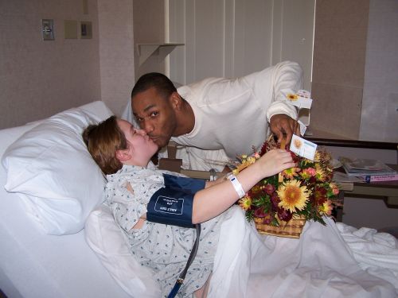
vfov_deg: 37.7
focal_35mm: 38
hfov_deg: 49.0
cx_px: 199
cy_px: 149
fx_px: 437
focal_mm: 6.3
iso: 80
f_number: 2.8
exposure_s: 1/60
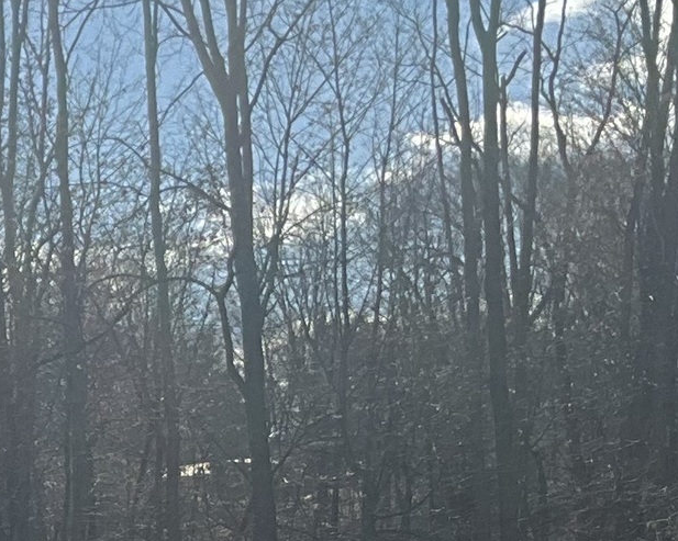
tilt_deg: -3.6
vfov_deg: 10.5
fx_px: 2828
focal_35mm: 141
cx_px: -609
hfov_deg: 12.3
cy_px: 824
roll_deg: +4.1
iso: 25
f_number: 1.8
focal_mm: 3
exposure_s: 1/2058
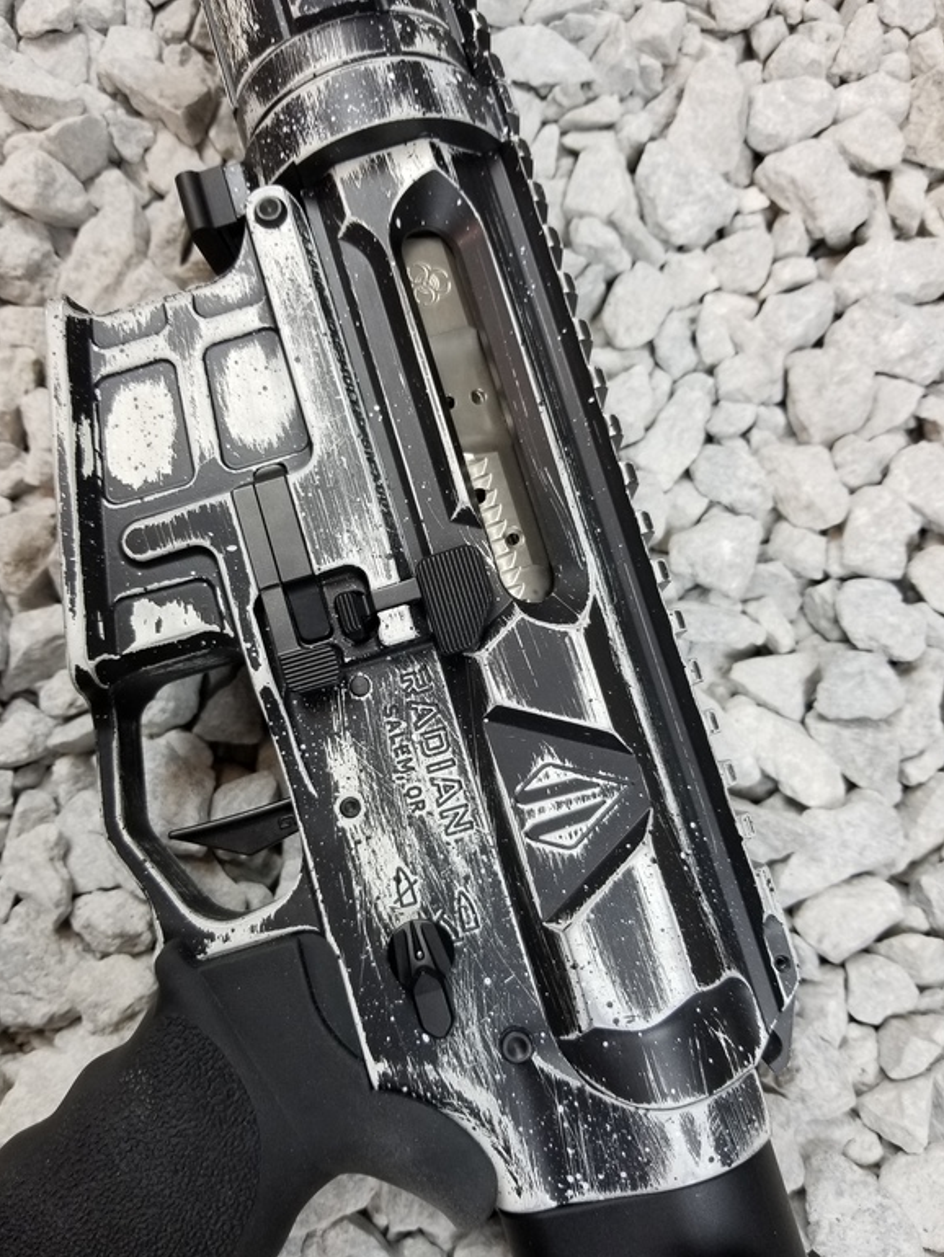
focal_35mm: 27
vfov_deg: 65.3
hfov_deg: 51.4
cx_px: 459
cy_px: 650
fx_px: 981
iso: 100
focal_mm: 4.3
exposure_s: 1/60
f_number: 1.7
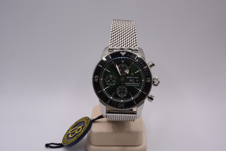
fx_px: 377
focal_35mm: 60
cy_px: 76
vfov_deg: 22.6
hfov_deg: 33.4
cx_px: 113
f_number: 18
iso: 640
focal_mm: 60
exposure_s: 1/60
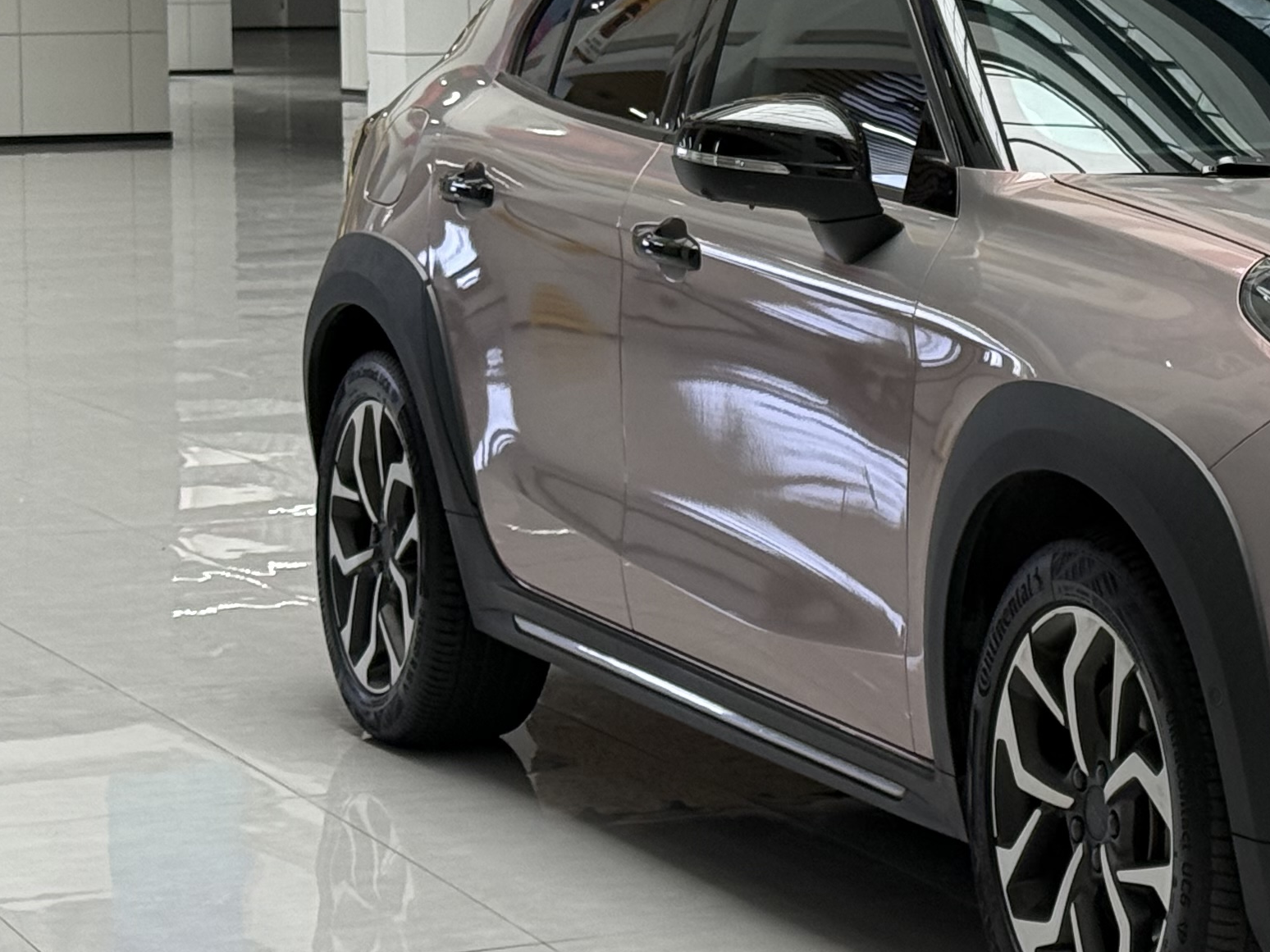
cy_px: 76
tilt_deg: -2.1
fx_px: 4586
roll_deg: +0.5
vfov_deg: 11.8
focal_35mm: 125
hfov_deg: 15.4
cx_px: 1397
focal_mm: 6.76
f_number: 1.78
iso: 125
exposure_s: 1/75
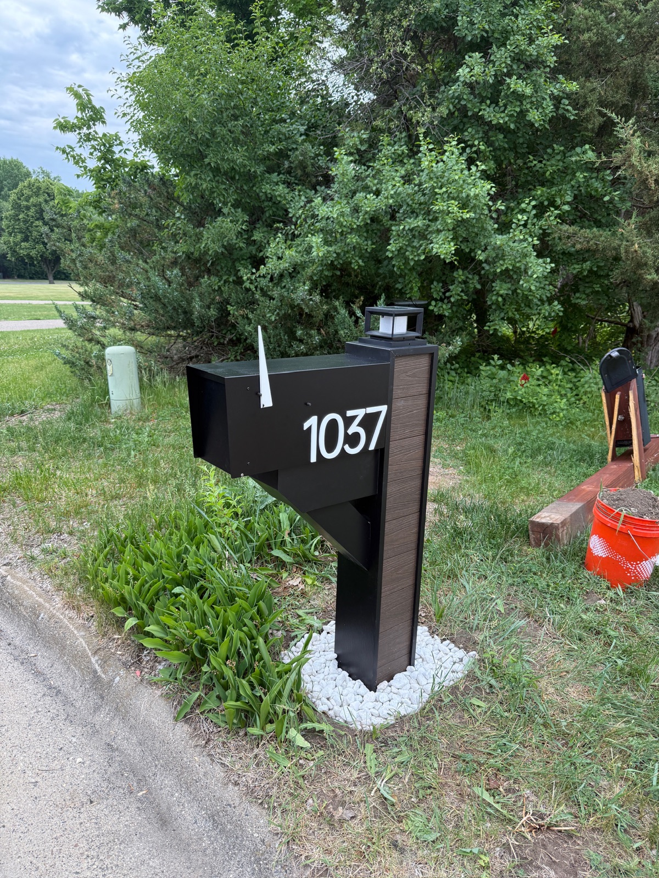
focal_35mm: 24
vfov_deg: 71.6
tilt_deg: -15.8
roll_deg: -3.6
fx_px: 609
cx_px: 330
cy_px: 439
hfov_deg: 56.8
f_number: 1.78
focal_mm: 6.76
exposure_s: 1/858
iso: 100
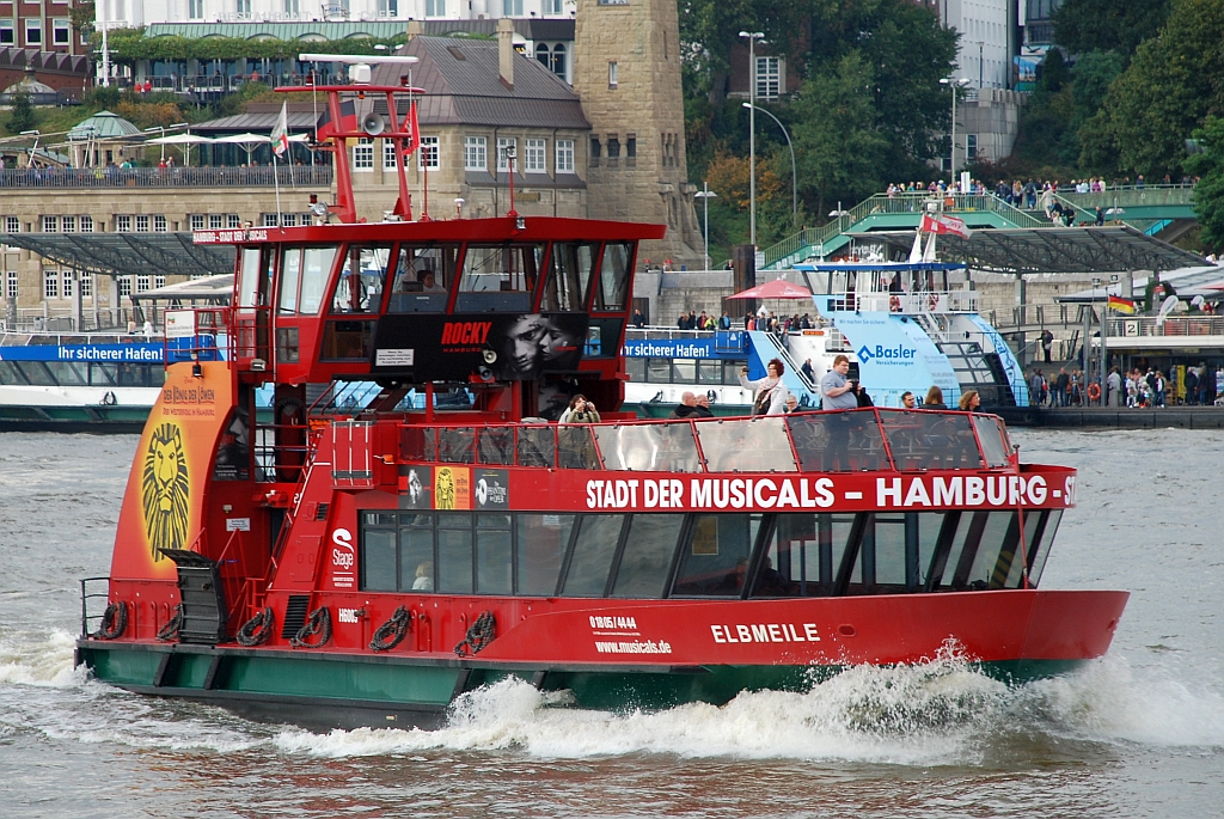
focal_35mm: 202
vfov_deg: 6.8
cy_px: 410
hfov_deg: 10.1
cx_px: 612
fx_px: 6892
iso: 200
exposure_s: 1/125
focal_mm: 135
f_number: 6.3
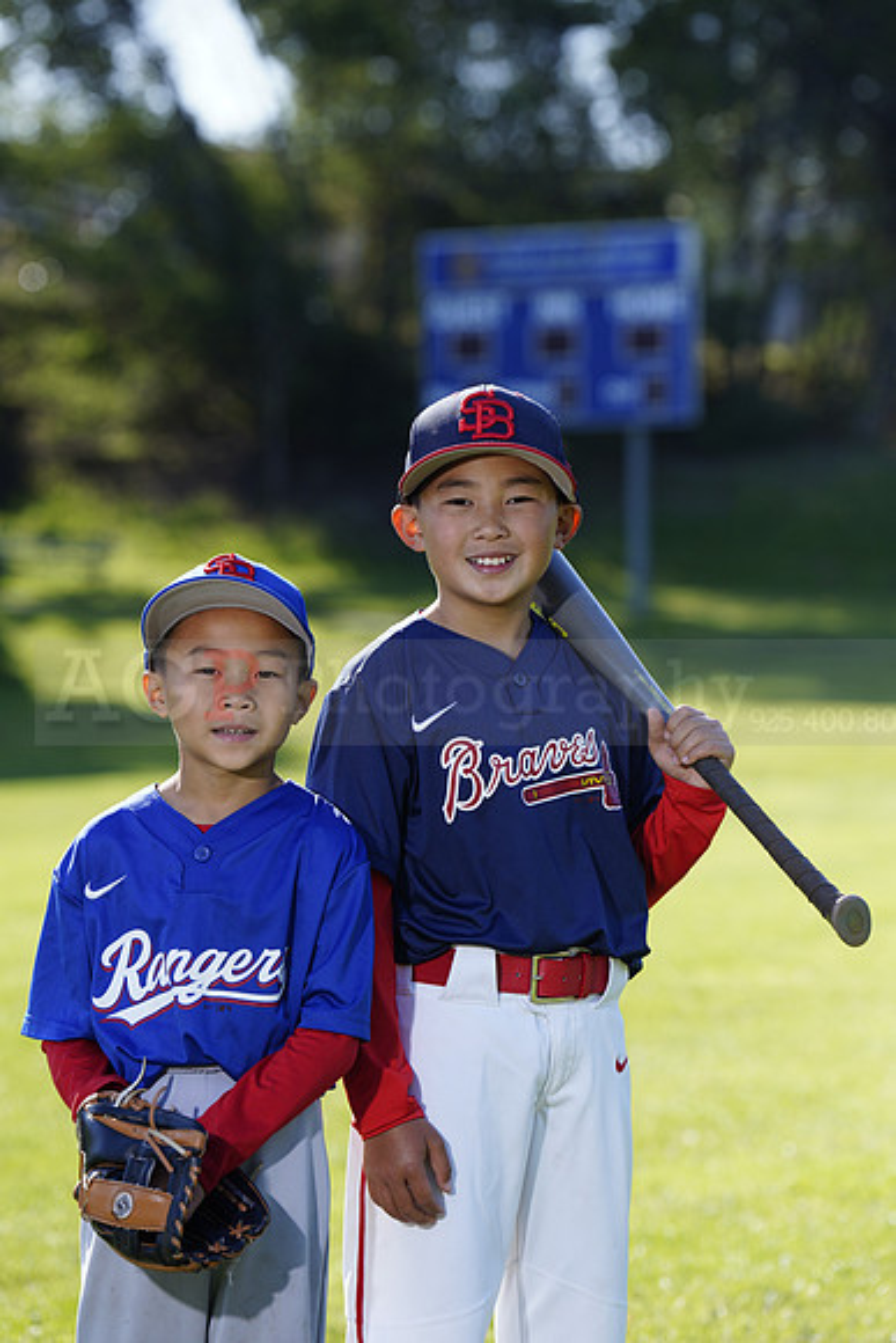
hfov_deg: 9.0
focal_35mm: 152
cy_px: 672
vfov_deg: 13.5
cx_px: 448
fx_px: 5671
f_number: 5
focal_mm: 152
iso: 100
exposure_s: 1/250
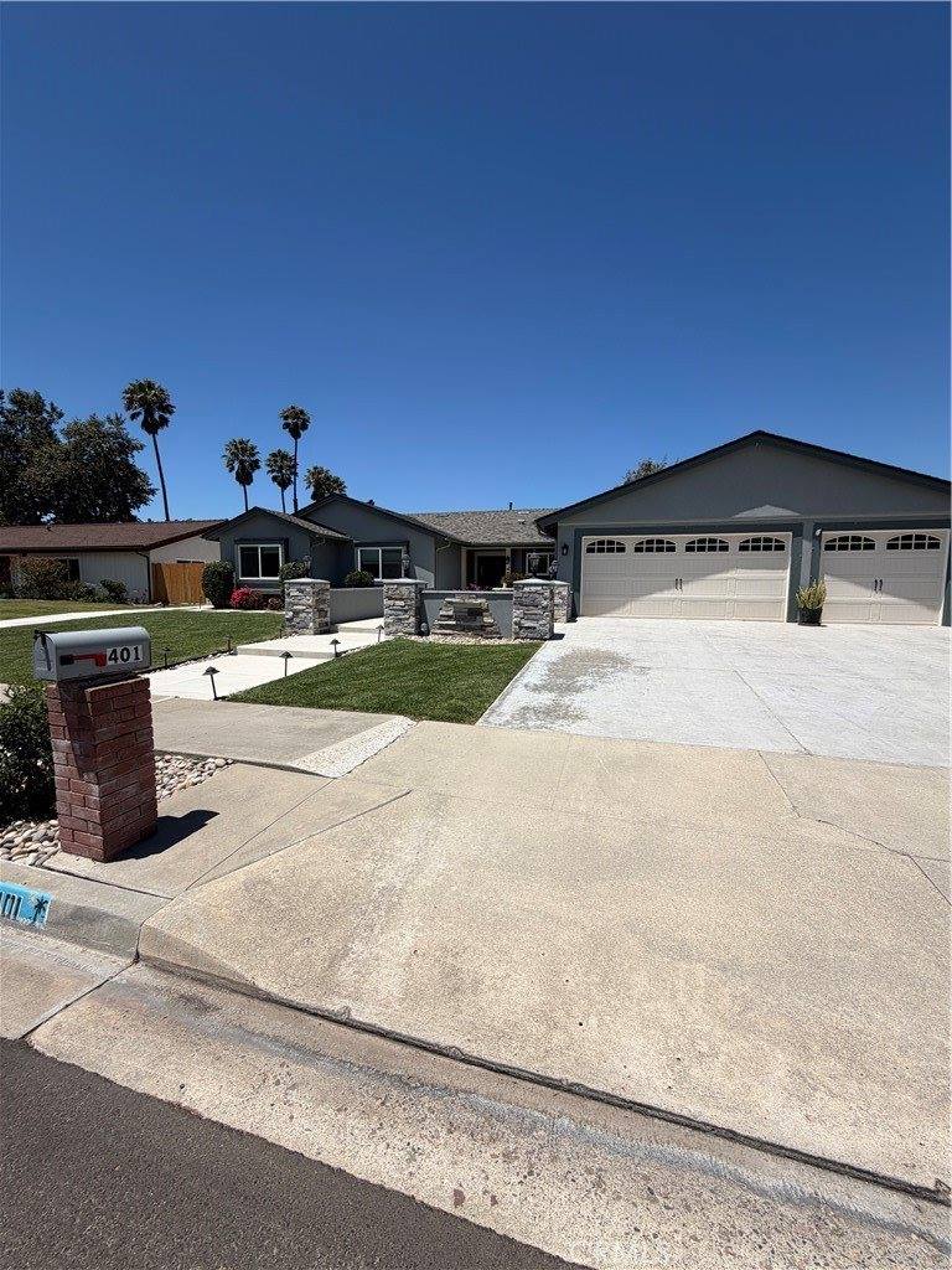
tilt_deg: -5.8
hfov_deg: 85.7
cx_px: 476
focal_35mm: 14
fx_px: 513
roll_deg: -4.1
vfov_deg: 102.1
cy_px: 635
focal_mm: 2.22
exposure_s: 1/1464
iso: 20
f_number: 2.2
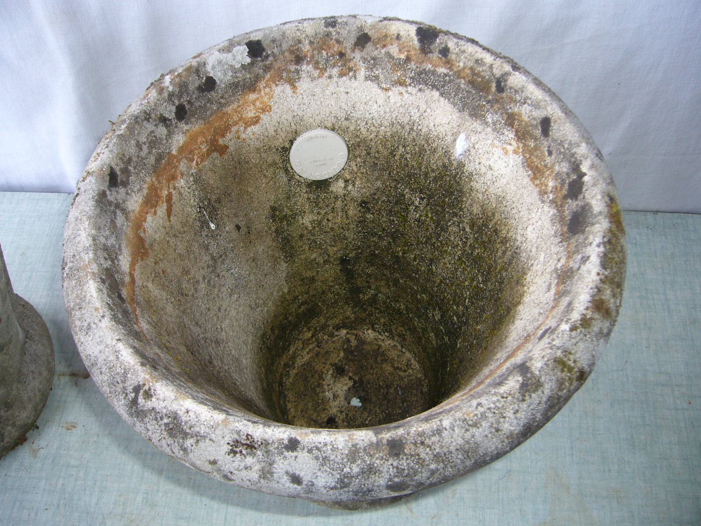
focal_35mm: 35
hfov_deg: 52.6
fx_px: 709
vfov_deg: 40.7
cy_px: 263
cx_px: 350
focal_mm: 5.8
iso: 80
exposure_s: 1/60
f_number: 2.8
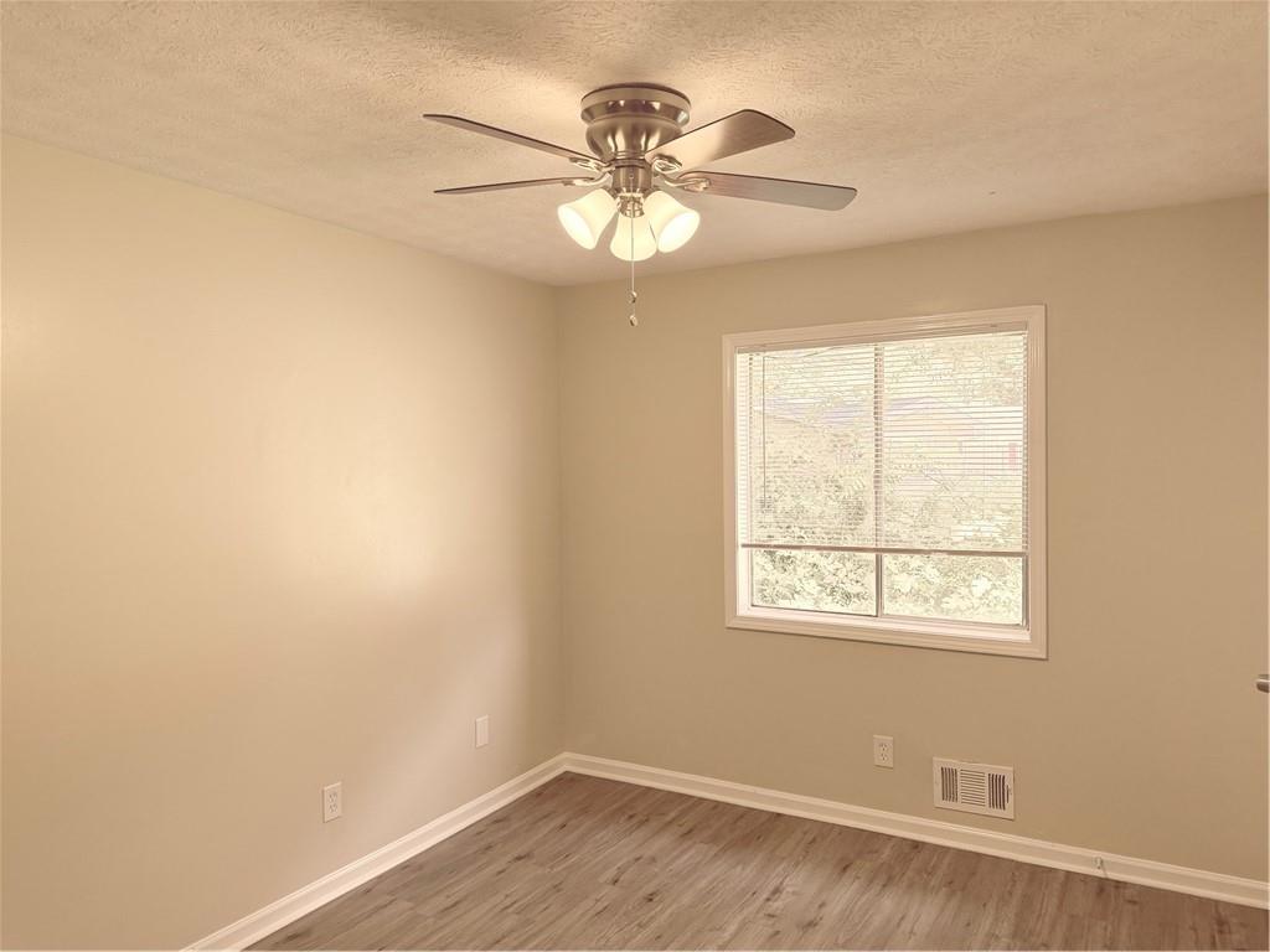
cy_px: 476
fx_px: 881
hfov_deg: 71.6
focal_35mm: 24
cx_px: 635
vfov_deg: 56.8
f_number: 1.78
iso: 160
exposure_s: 1/219
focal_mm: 6.76
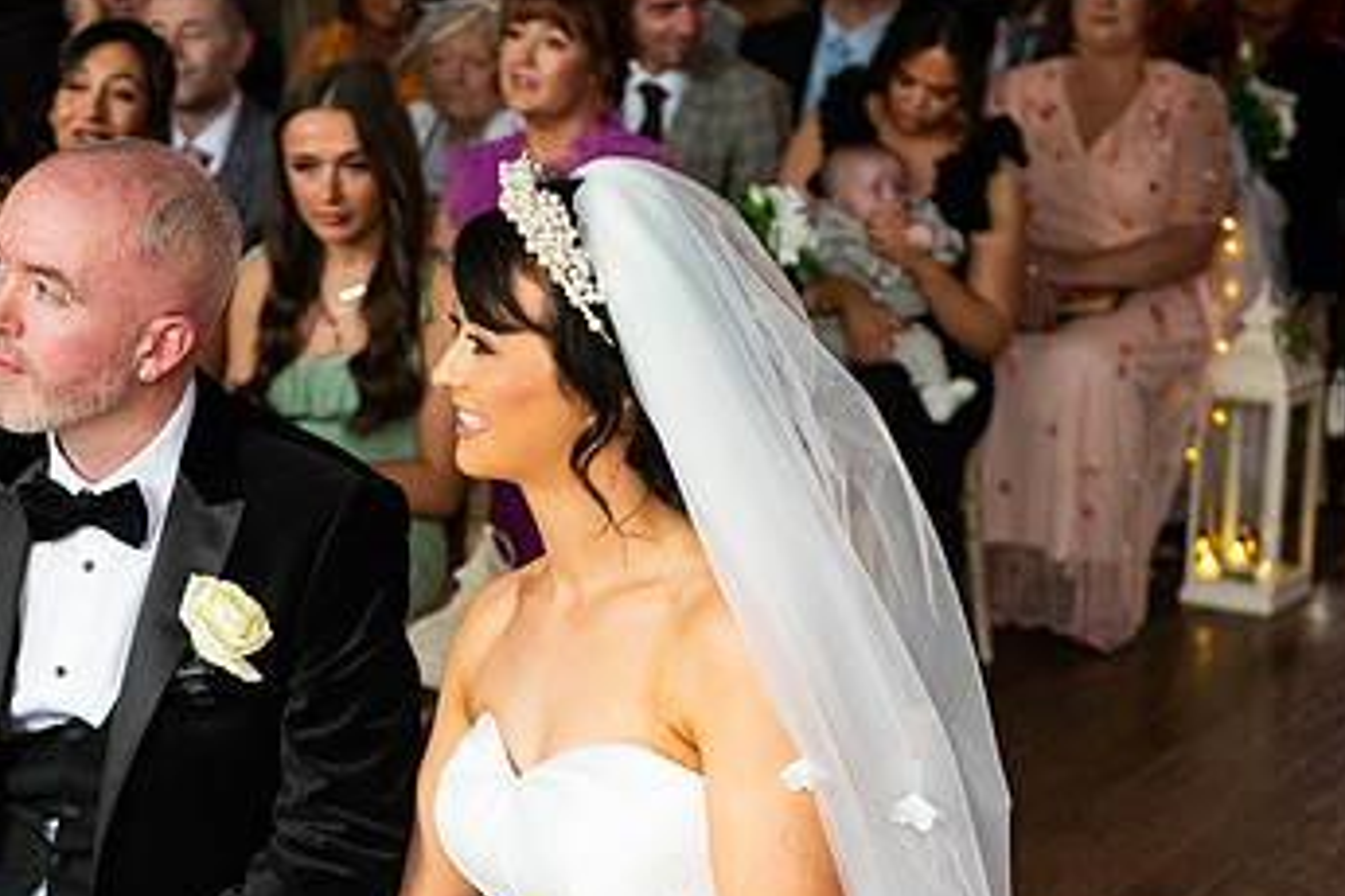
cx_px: 378
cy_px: 641
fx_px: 3138
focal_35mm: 84
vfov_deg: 16.2
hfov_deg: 24.0
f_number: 3.5
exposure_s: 1/160
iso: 800
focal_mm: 50
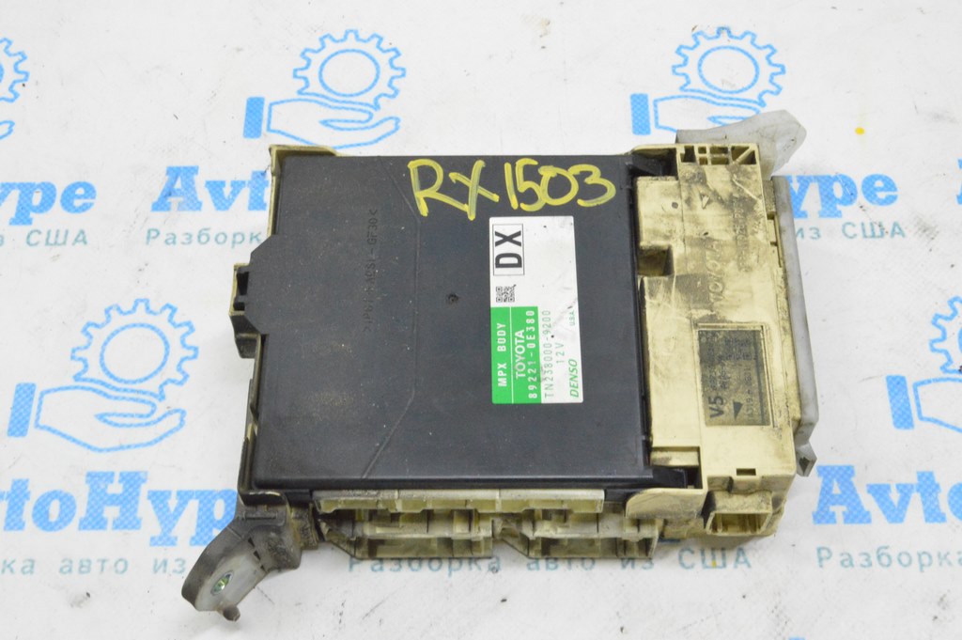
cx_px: 481
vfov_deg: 28.0
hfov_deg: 41.1
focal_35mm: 48
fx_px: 1282
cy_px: 320
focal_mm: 32
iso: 6400
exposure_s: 1/15
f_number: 20
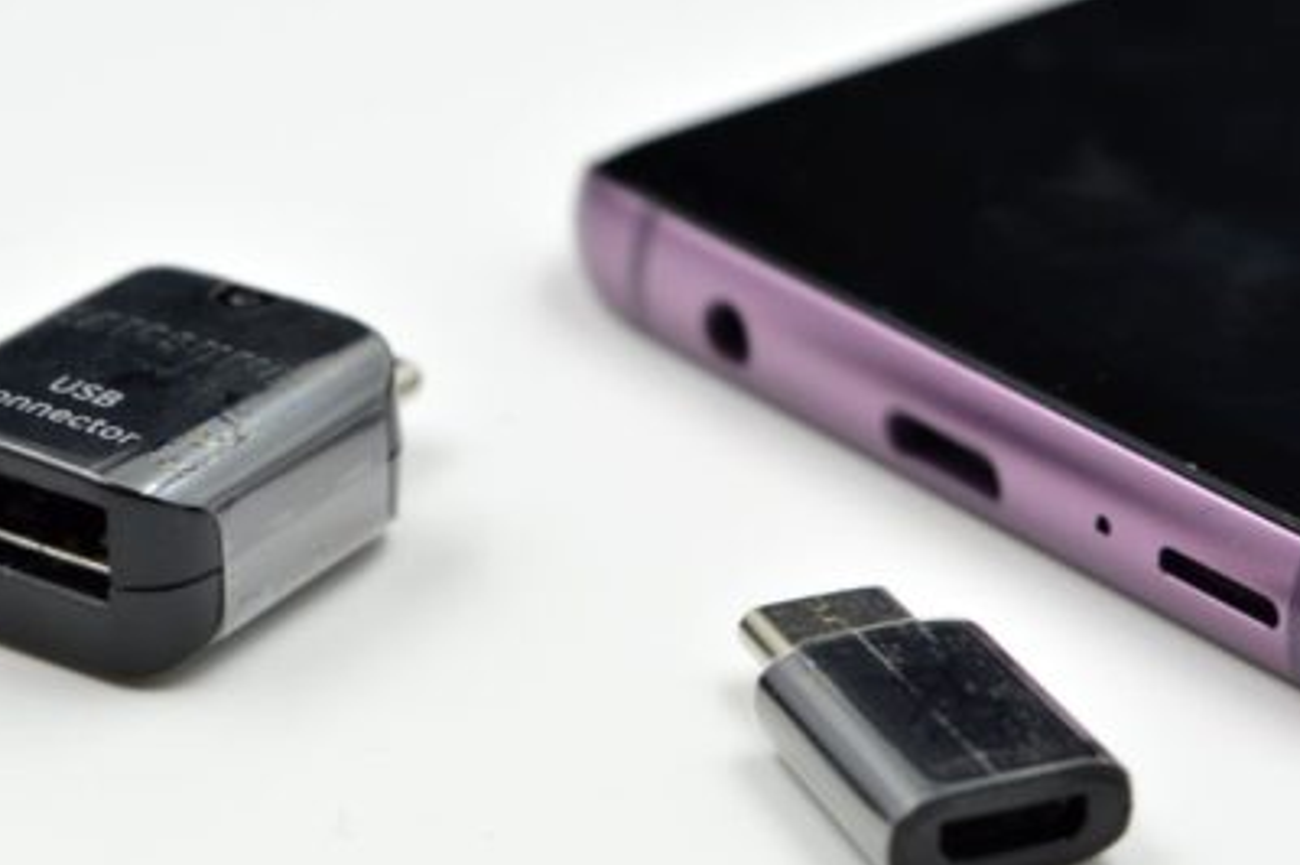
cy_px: 434
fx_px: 4465
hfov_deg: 16.6
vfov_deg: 11.1
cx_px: 715
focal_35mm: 124
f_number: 10
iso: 100
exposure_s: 1/20
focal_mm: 55
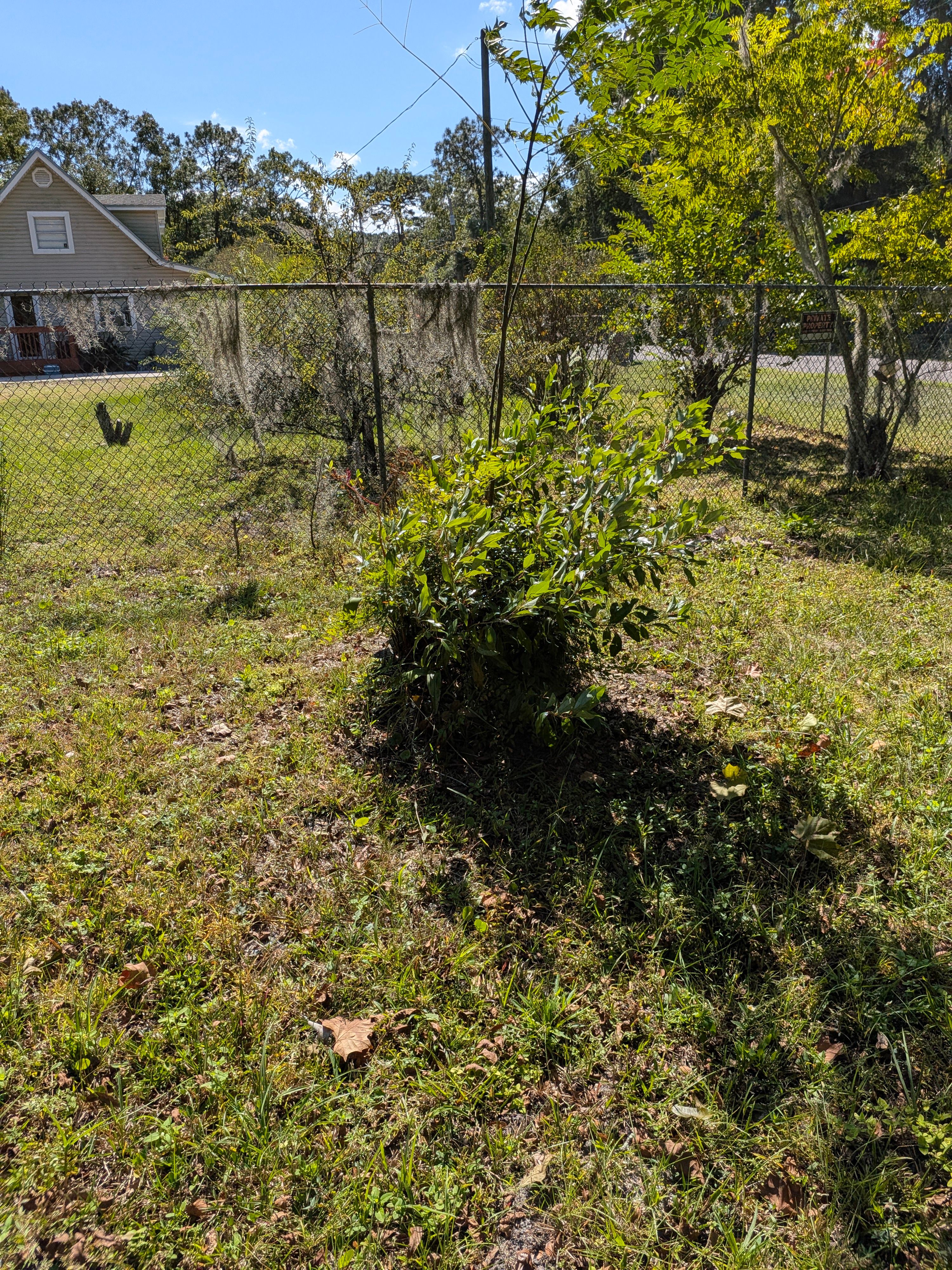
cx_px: 476
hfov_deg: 56.8
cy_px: 635
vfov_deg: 71.6
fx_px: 880
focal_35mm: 24
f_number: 1.7
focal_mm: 4.53
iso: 30
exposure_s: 1/1898
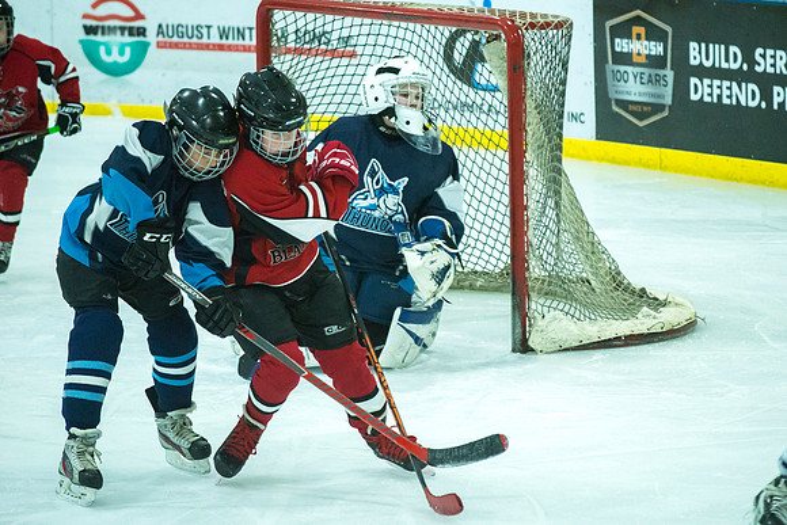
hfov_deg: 10.5
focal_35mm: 195
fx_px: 4265
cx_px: 451
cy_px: 256
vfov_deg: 7.0
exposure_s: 1/640
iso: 6400
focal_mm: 170
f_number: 5.6
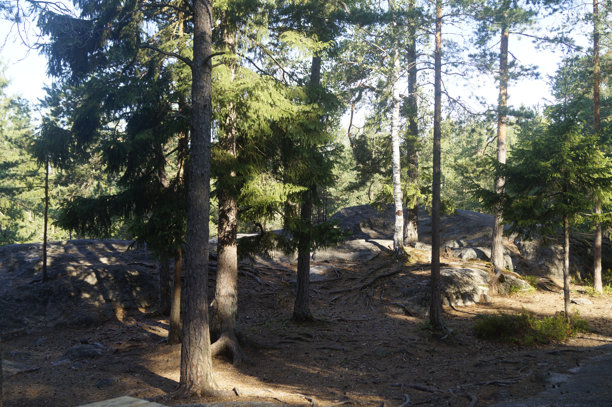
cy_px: 204
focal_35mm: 45
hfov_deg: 43.6
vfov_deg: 29.8
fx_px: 765
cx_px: 306
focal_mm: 30
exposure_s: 1/80
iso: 100
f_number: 5.6
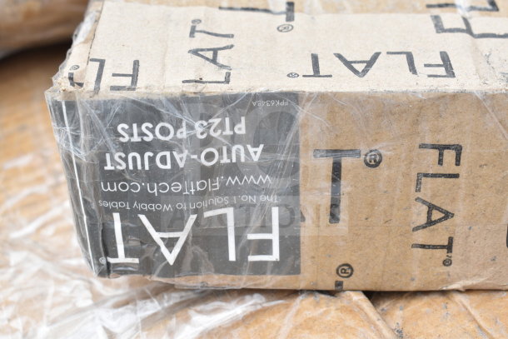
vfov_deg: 22.6
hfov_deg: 33.4
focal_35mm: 60
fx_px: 847
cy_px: 170
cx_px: 254
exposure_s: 1/125
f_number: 5.6
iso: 200
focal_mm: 40
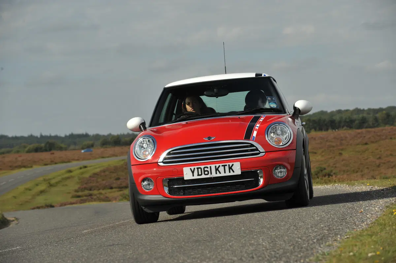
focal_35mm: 125
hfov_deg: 16.4
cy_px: 132
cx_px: 198
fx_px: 1374
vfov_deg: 11.0
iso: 200
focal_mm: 125
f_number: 7.1
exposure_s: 1/250
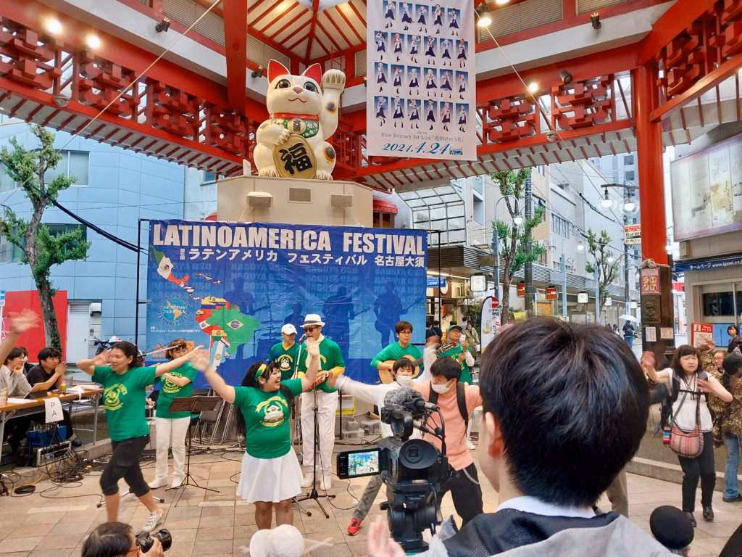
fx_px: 557
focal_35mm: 26
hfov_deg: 67.3
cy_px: 278
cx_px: 371
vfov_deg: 53.1
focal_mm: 4
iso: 125
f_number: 1.8
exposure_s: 1/60
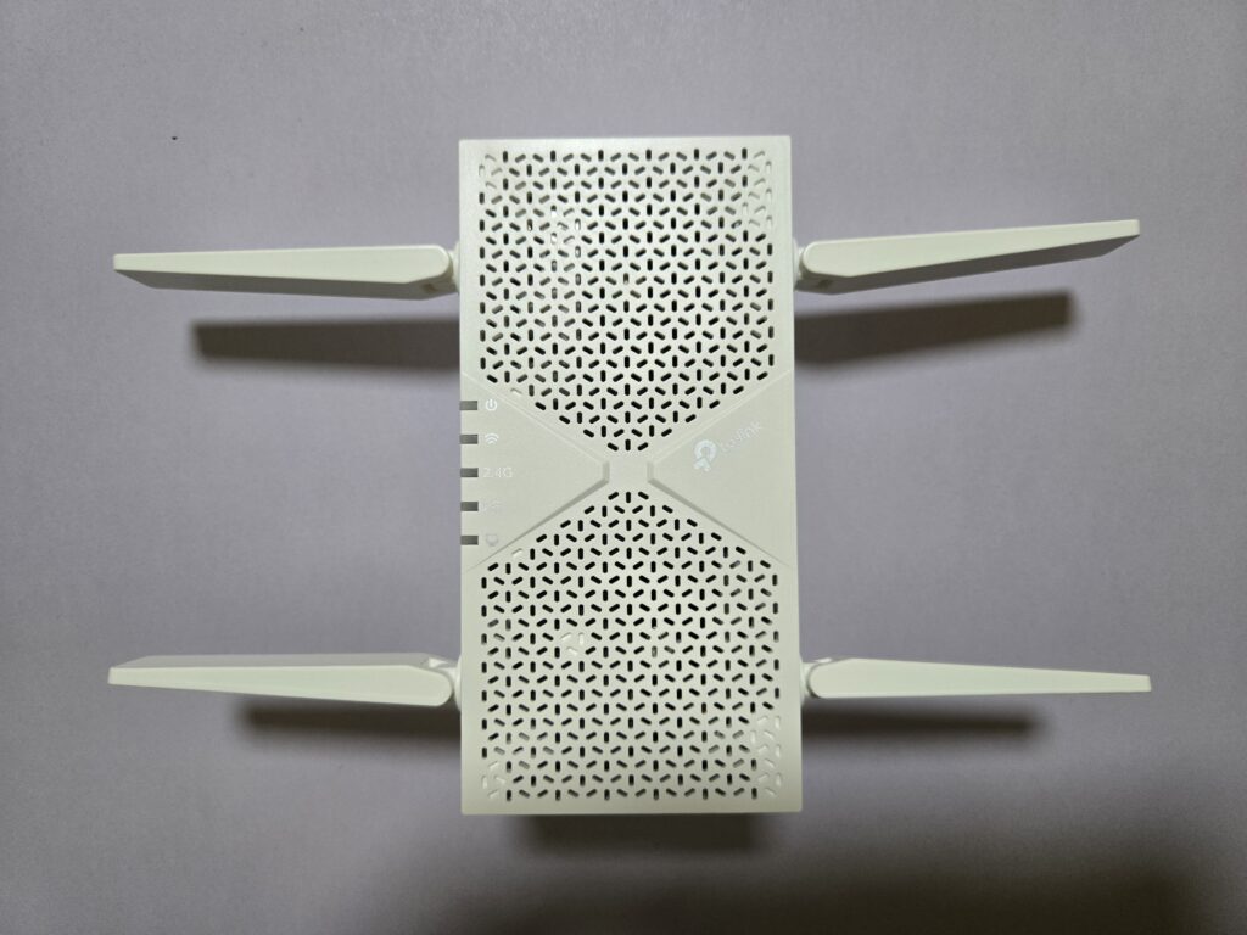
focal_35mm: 23
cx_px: 624
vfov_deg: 58.9
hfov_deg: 73.9
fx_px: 829
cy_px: 468
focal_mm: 5.4
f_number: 1.8
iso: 250
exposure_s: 1/100
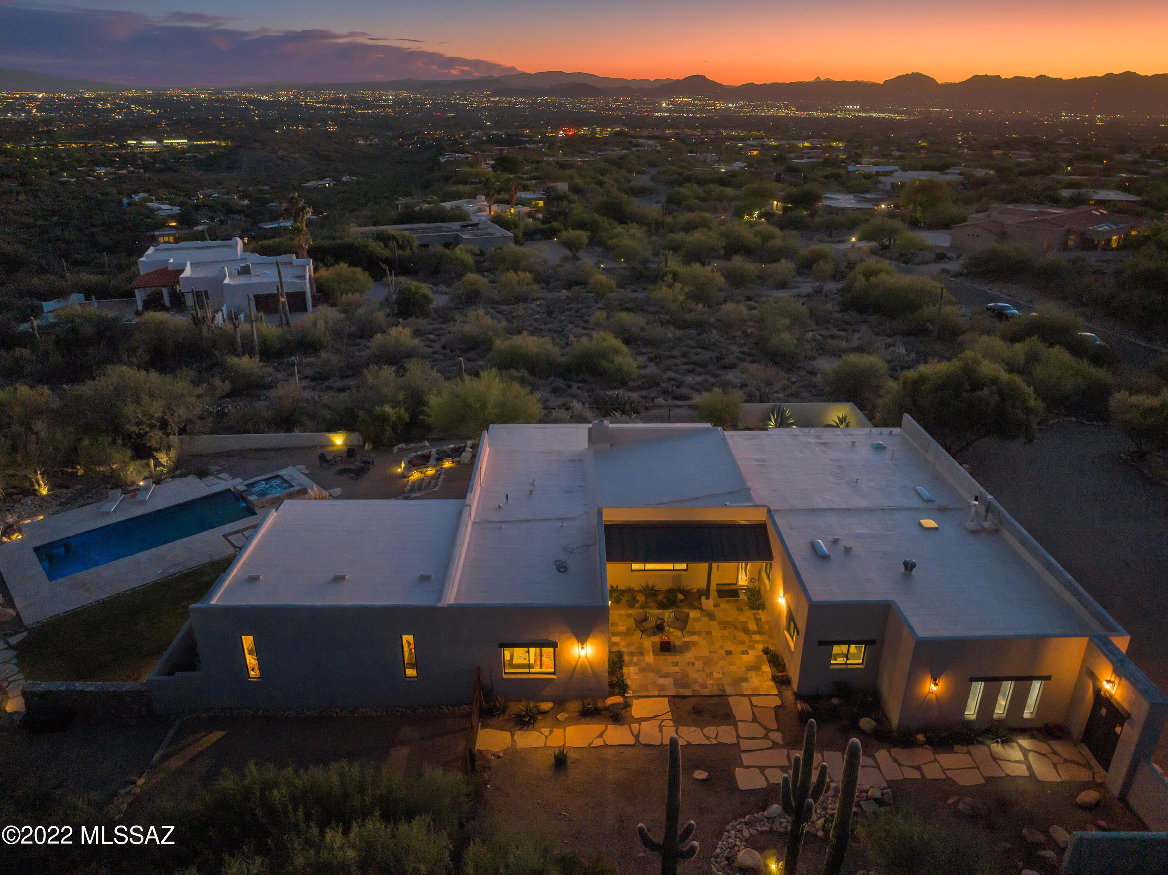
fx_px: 809
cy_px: 438
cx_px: 584
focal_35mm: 24
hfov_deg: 71.6
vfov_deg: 56.8
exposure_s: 1/13
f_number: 2.8
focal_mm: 12.29
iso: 500
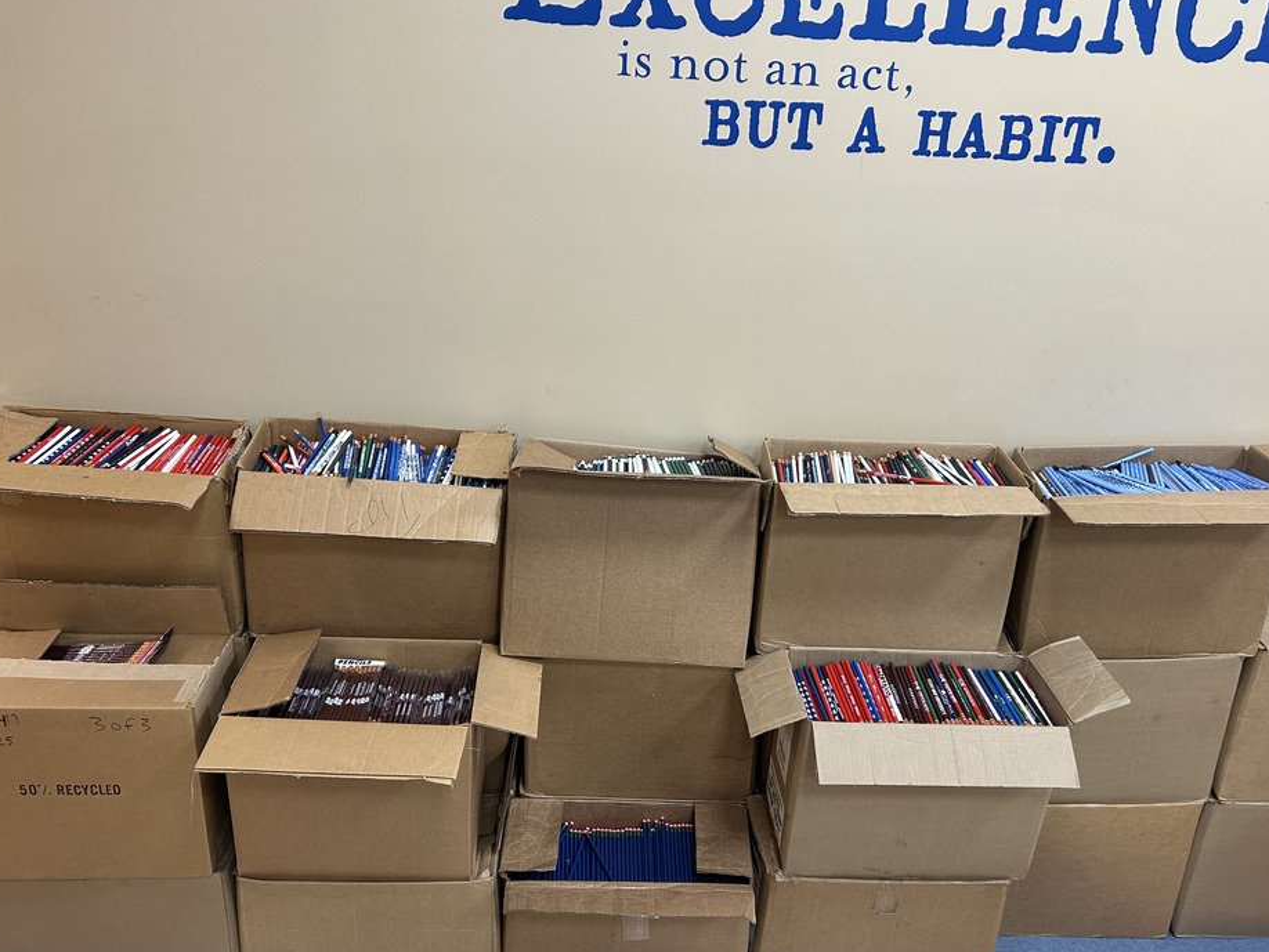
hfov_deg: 61.6
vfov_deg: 48.2
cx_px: 641
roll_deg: -2.5
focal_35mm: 29
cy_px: 478
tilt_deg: -21.3
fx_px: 1063
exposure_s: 1/120
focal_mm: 5.7
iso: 125
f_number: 1.5
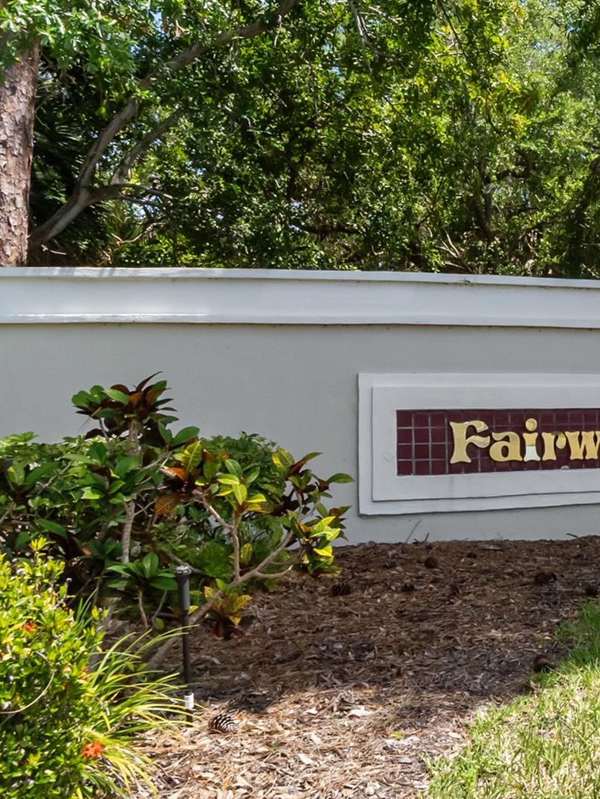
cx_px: 607
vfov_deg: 46.8
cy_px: 396
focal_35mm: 40
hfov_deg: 32.9
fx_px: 924
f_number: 13
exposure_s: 1/1000
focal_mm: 18
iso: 2000
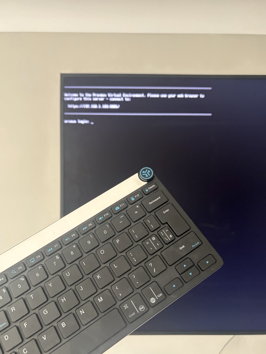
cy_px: 185
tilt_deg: -0.1
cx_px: 131
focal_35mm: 28
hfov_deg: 49.7
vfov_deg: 63.4
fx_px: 287
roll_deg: -0.3
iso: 400
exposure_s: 1/60
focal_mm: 5.96
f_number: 1.6
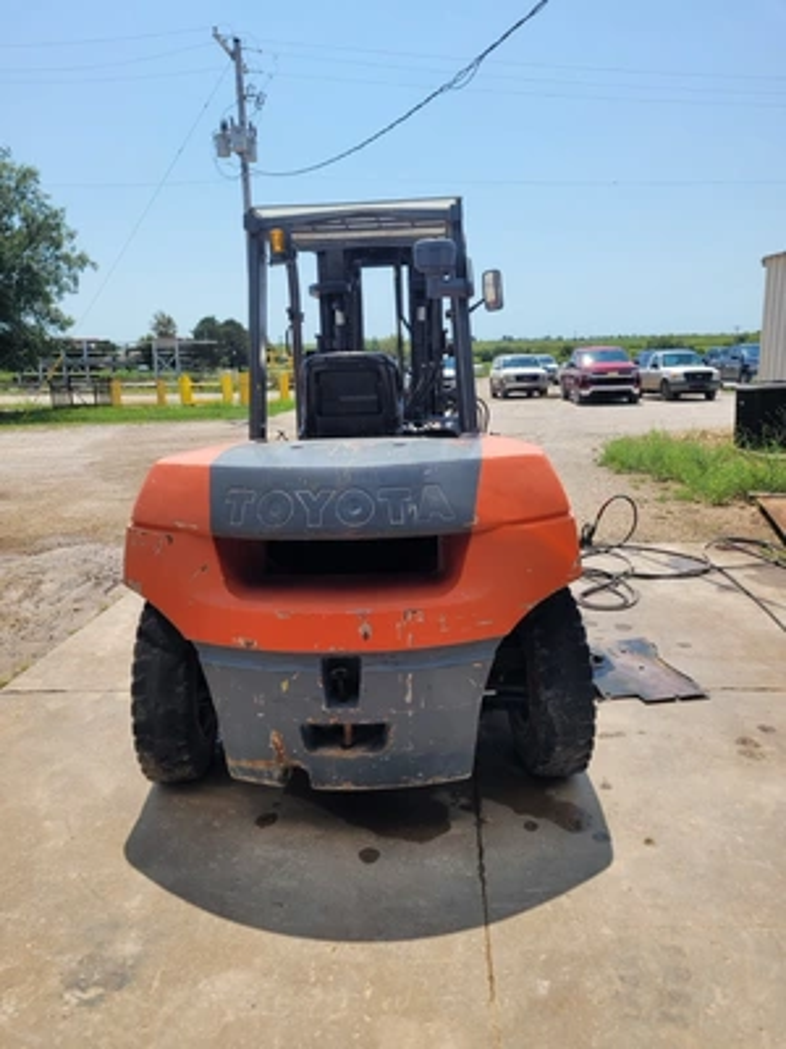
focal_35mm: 26
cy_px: 524
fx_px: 787
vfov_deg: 67.3
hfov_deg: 53.1
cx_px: 393
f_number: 1.8
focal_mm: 5.4
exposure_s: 1/2476
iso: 40
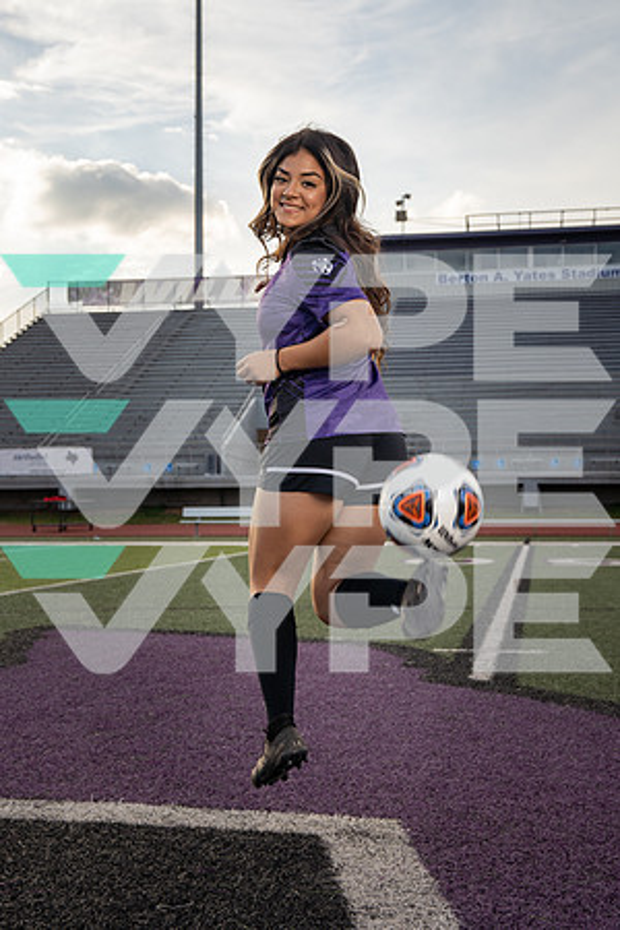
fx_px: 1292
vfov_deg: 39.6
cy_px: 465
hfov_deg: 27.0
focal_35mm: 50
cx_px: 310
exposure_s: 1/500
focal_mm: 50
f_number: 6.3
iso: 250
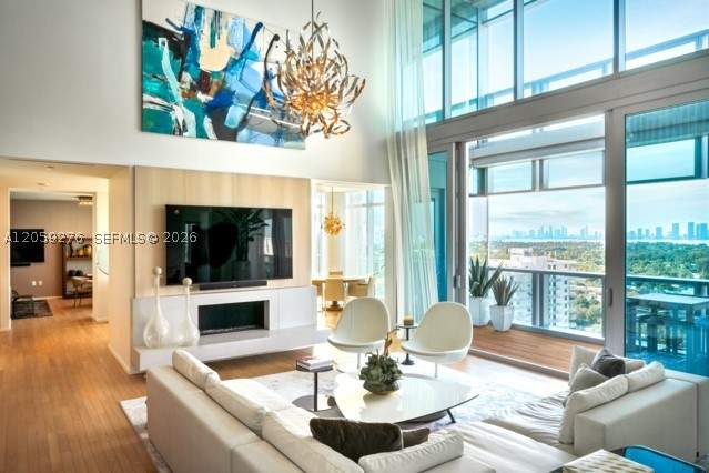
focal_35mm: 25
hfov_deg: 71.5
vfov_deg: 51.3
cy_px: 236
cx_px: 354
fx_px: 492
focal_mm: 25
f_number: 13
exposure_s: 1/50
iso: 80
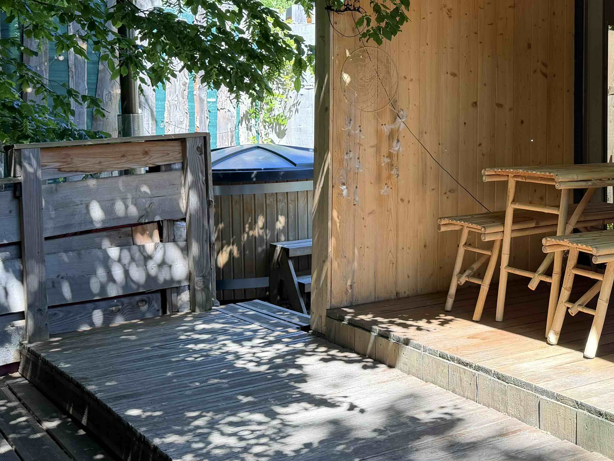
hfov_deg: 34.7
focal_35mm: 52
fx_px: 922
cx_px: 556
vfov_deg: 27.5
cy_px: 97
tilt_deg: +0.2
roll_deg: -0.2
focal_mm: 6.76
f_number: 1.78
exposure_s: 1/210
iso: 80
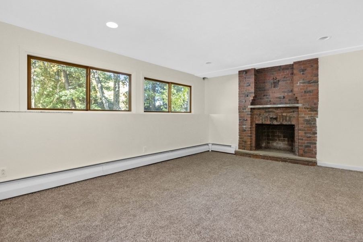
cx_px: 187
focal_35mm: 17
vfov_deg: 70.4
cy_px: 117
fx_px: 171
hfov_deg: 93.2
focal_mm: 10
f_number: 4.5
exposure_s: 1/60
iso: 800
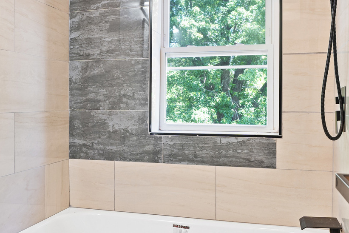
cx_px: 125
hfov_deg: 28.3
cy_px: 111
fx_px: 689
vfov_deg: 19.2
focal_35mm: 71
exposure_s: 1/2
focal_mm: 24
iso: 125
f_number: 8
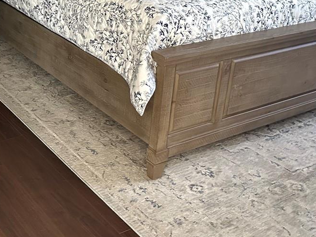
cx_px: 62
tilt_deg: -15.1
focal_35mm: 58
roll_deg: -3.2
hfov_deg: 32.3
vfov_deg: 24.1
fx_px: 530
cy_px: 1
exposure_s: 1/60
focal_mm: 6.86
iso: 640
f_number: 1.78
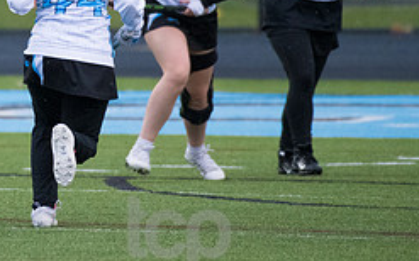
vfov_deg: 1.2
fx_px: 12028
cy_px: 19
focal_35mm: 1054
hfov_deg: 2.0
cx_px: -61
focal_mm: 440
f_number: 5.6
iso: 4000
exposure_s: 1/1600
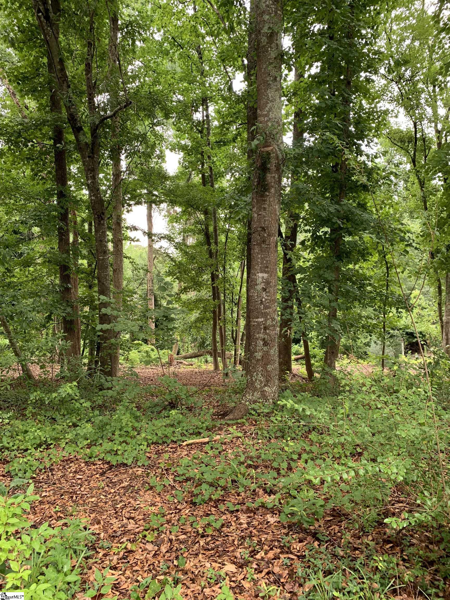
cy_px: 300
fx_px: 451
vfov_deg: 67.3
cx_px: 225
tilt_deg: -2.0
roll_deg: +0.1
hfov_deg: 53.1
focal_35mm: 26
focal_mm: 4.25
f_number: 1.8
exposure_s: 1/121
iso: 64
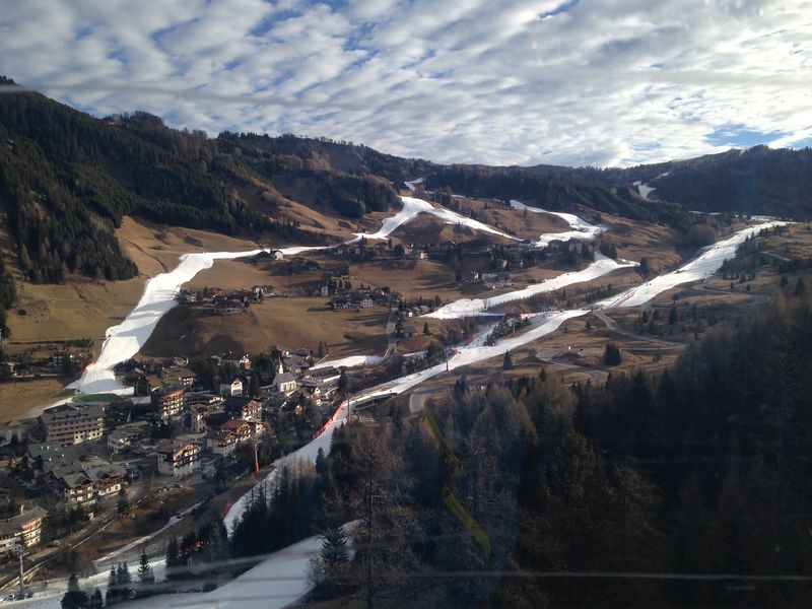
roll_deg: -0.8
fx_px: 774
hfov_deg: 55.4
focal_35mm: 33
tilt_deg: -2.6
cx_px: 406
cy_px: 304
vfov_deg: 42.9
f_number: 2.4
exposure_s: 1/723
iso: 50
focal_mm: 4.12
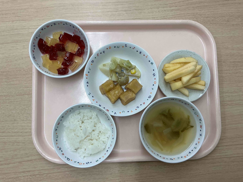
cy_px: 91
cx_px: 122
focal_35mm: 29
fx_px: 204
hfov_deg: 61.7
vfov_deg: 48.2
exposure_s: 1/120
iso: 50
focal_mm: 3
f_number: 1.8
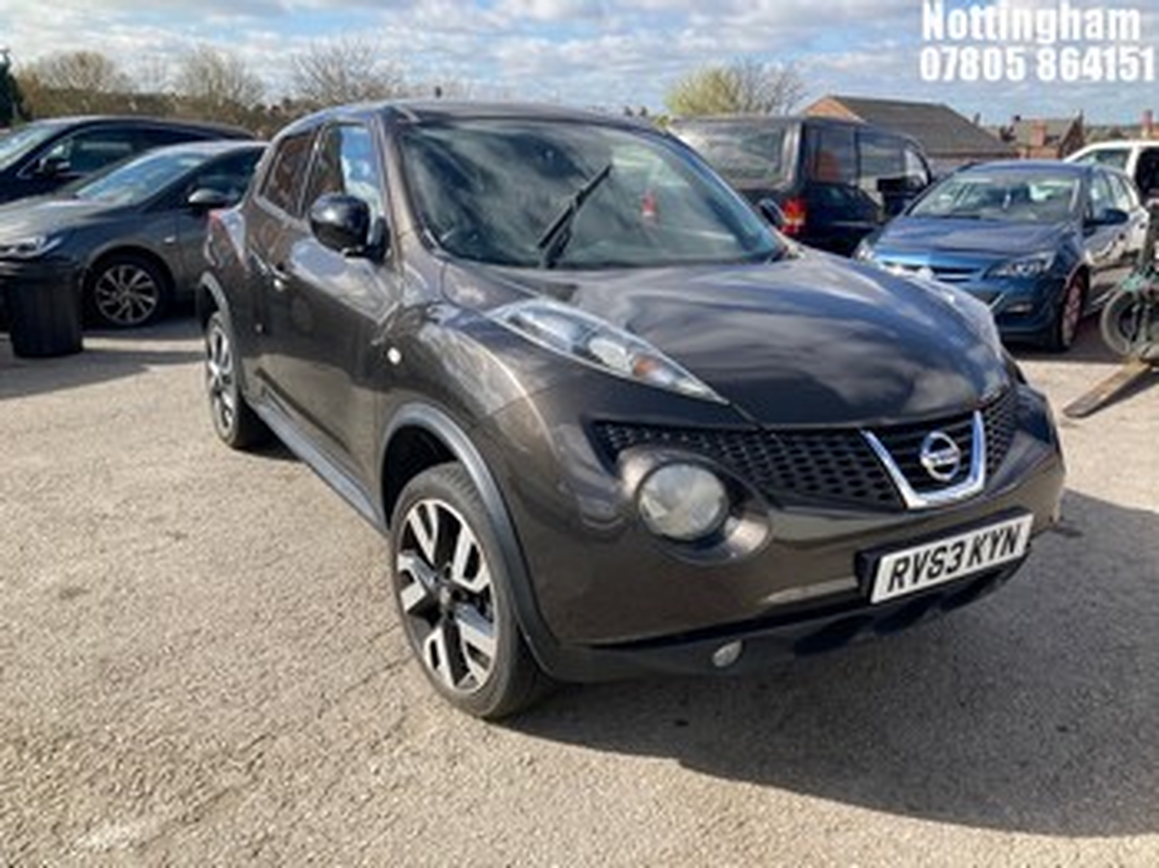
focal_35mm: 28
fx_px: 937
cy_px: 434
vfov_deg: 49.7
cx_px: 580
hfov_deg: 63.5
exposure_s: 1/1130
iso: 20
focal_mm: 3.99
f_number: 1.8
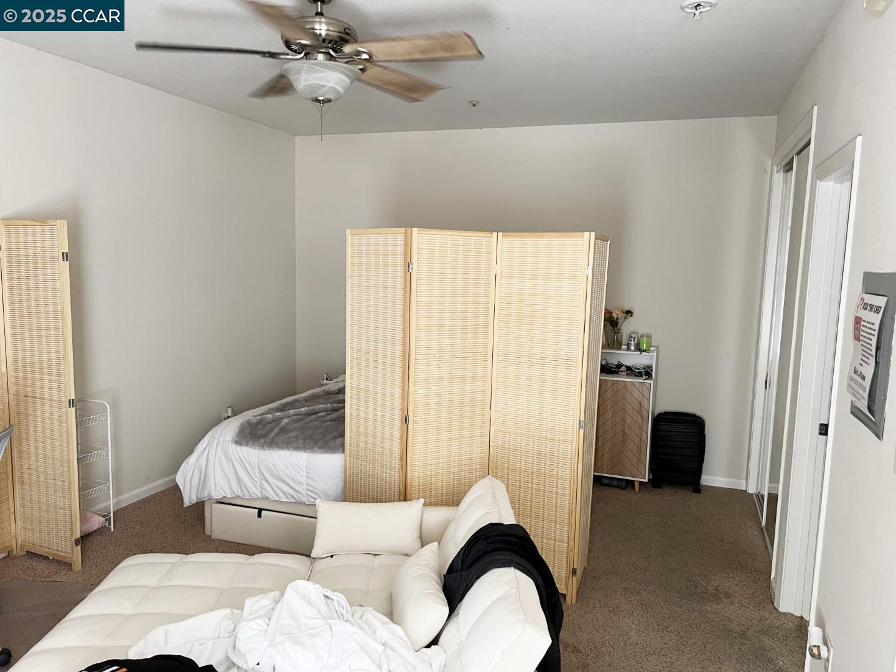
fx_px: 673
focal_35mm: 26
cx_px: 448
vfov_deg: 53.1
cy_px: 336
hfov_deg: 67.3
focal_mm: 5.7
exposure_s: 1/100
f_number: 1.5
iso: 125
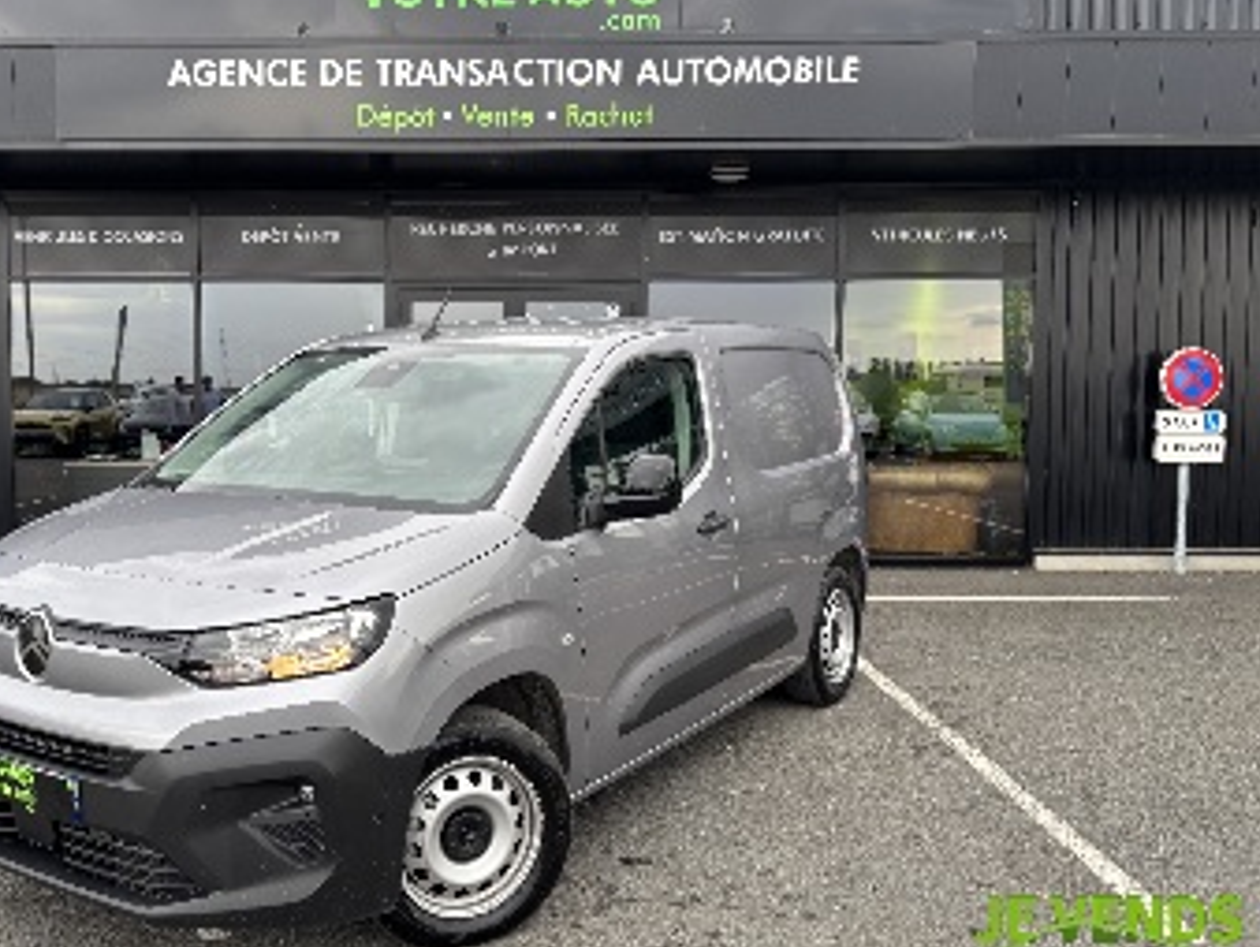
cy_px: 455
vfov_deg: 44.2
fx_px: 1166
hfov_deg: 56.2
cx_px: 488
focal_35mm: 32
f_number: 1.6
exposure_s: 1/187
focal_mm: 5.96
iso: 40
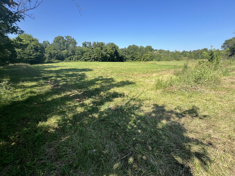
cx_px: 118
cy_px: 88
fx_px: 88
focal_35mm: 13
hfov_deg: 106.2
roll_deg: +0.6
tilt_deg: -14.7
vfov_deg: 89.9
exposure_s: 1/809
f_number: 1.8
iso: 32
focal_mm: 1.57
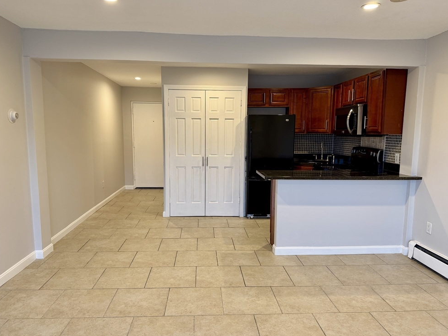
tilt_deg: -5.8
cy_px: 171
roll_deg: -0.1
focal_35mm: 25
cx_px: 220
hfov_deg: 69.4
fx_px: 324
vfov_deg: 54.9
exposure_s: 1/60
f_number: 1.78
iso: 160
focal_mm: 6.76
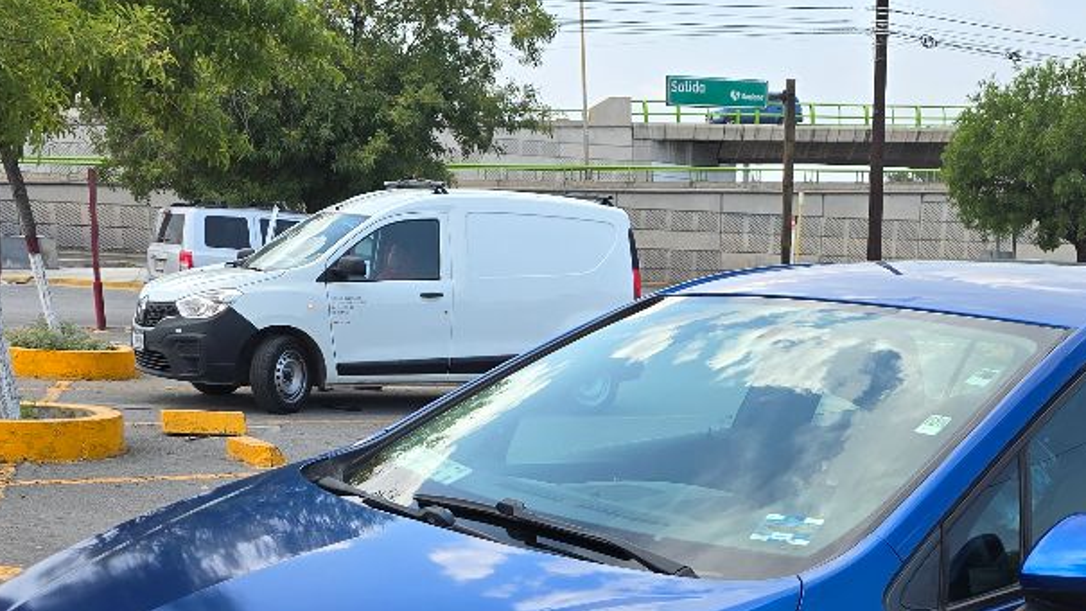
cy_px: 814
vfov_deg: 20.5
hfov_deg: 38.7
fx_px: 1526
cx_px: 738
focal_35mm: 53
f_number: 1.7
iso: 12
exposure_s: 1/262
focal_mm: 6.3
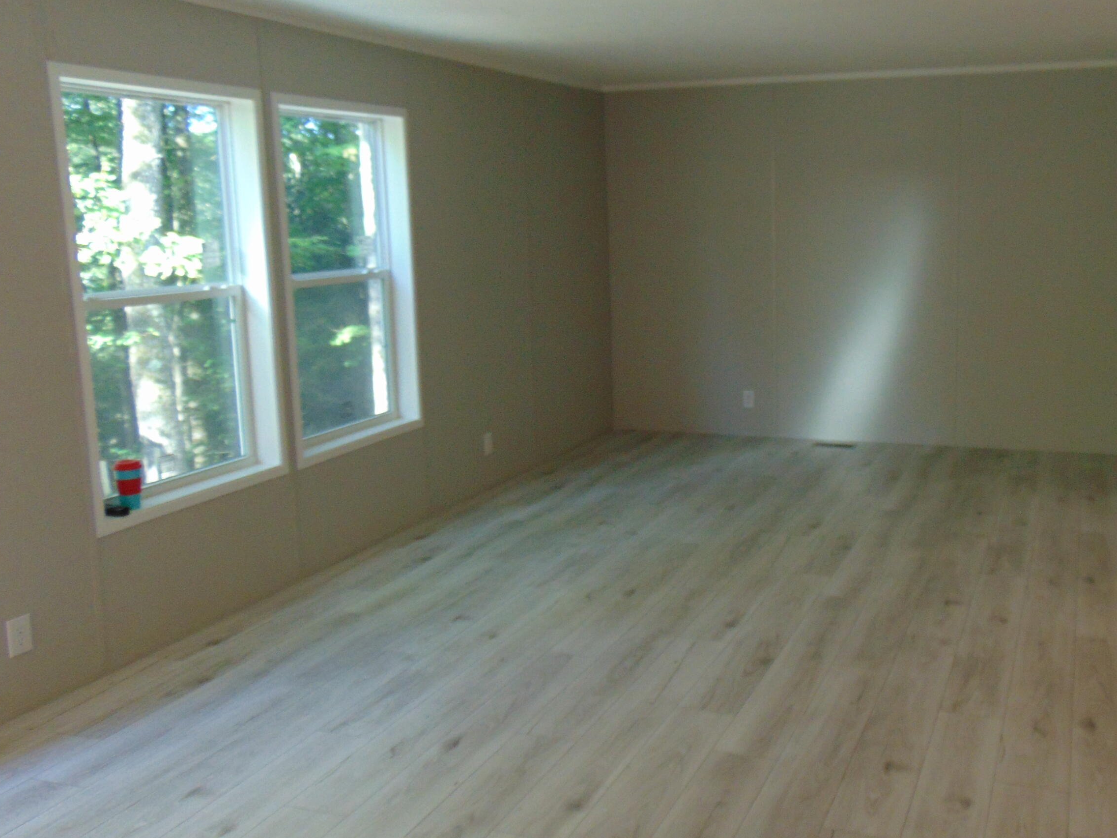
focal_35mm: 33
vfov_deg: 42.9
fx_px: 1065
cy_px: 372
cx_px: 730
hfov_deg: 54.4
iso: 160
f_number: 3
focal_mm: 4.5
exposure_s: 1/30
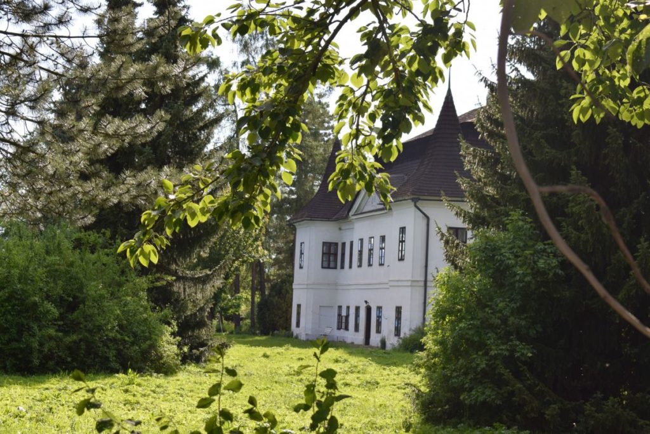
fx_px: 1490
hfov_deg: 24.6
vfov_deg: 16.6
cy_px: 217
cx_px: 325
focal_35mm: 82
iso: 280
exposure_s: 1/250
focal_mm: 55
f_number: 8
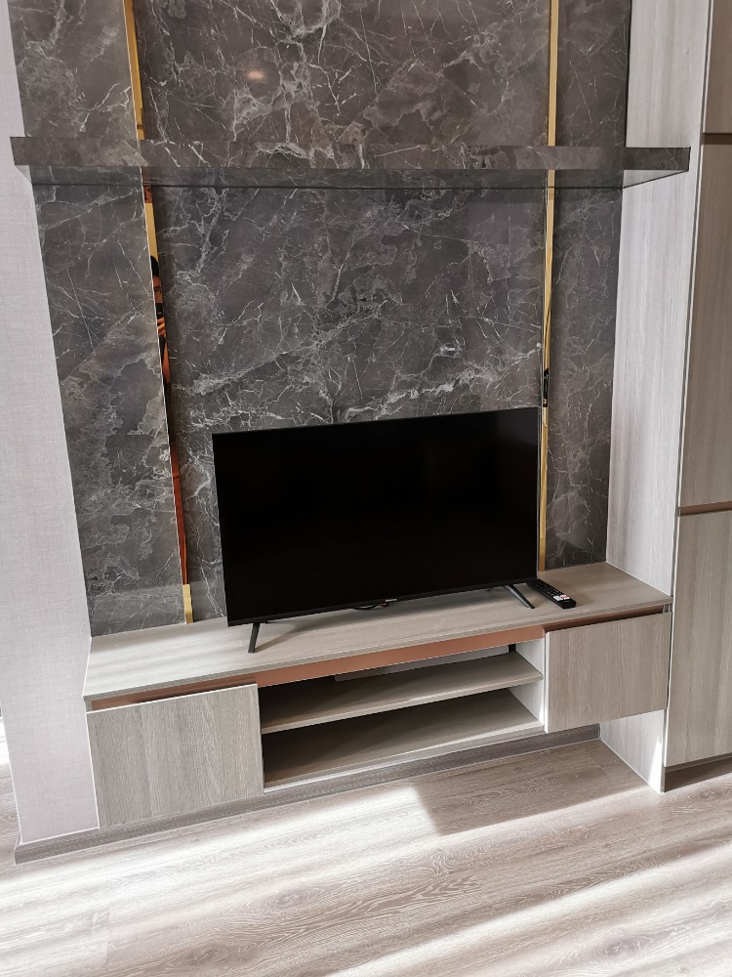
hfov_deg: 51.4
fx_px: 761
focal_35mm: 27
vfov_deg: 65.3
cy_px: 488
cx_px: 366
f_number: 1.8
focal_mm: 5.58
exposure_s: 1/100
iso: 160
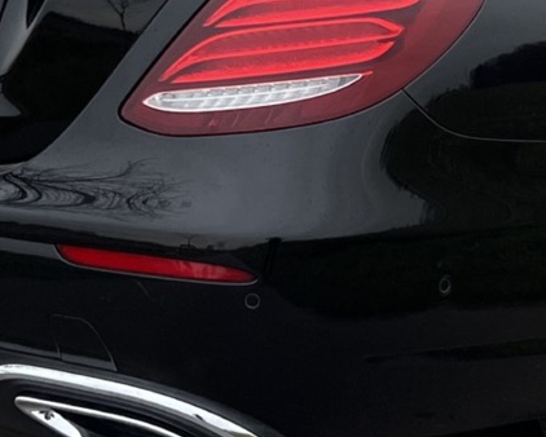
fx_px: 1940
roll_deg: +0.2
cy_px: -21
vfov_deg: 12.7
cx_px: 406
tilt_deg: -7.5
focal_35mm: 120
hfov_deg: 15.9
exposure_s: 1/1252
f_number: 1.5
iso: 50
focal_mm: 5.7
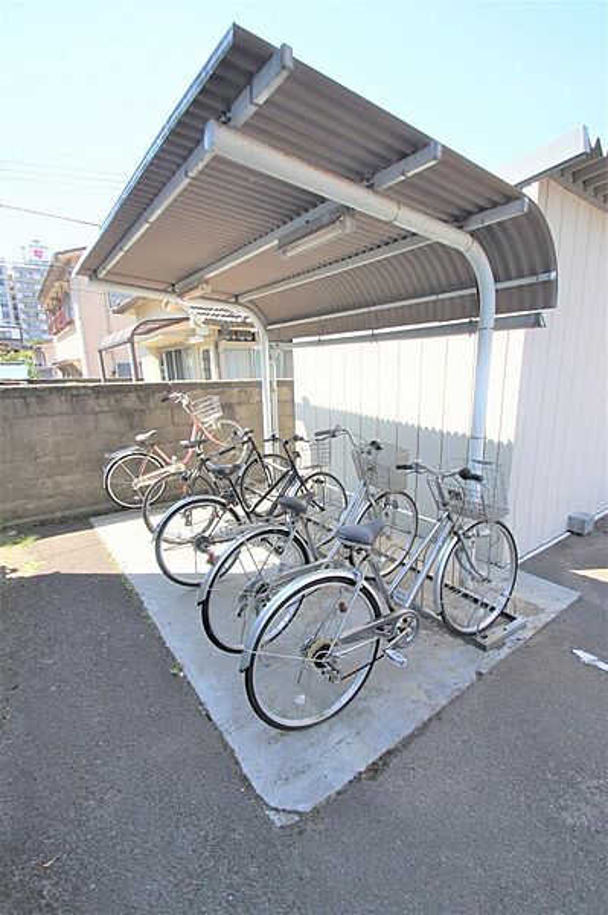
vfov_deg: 100.4
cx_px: 304
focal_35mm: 15
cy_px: 458
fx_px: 381
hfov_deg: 77.2
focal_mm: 10
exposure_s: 1/125
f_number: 7.1
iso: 100
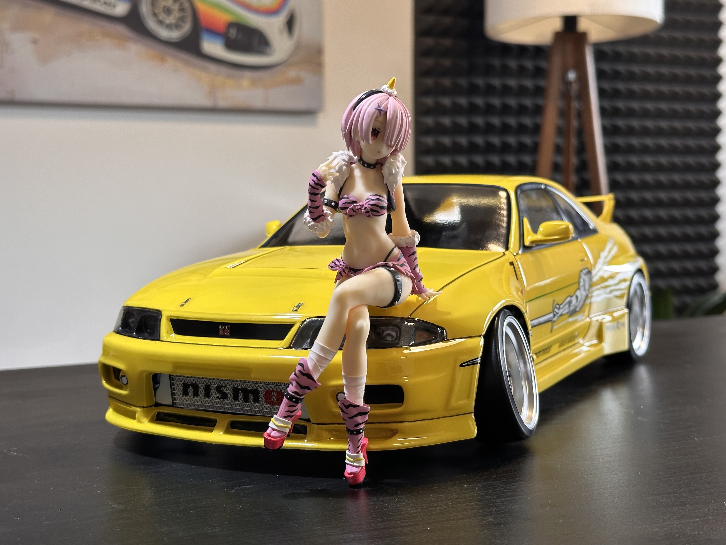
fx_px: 1007
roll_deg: +0.0
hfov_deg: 39.7
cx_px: 363
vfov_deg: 30.3
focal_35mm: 48
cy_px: 272
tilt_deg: -4.8
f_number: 1.78
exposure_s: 1/50
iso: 100
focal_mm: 6.86
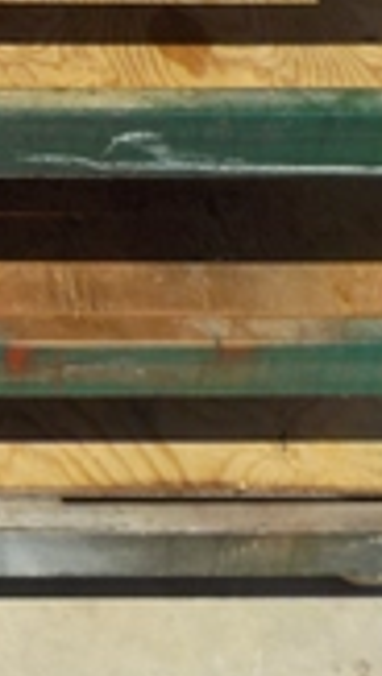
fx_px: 1437
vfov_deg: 25.9
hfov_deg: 14.4
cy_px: 112
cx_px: -145
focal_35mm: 80
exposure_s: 1/1250
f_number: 3.3
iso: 125
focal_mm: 4.1
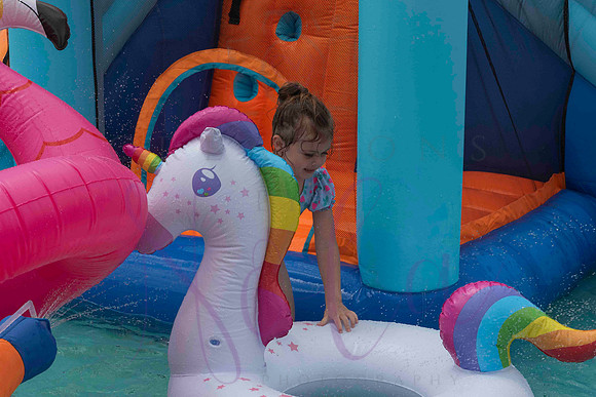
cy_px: 198
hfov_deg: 23.1
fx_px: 1456
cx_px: 298
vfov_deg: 15.6
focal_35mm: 88
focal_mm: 85
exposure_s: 1/1000
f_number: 13
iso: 800
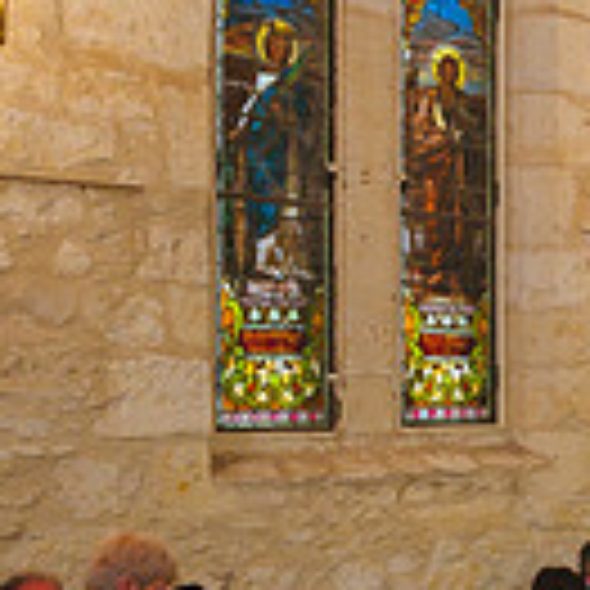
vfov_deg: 19.2
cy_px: 392
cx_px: 1117
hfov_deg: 15.9
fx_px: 1735
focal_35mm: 90
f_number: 2.8
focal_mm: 24
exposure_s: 1/125
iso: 1600
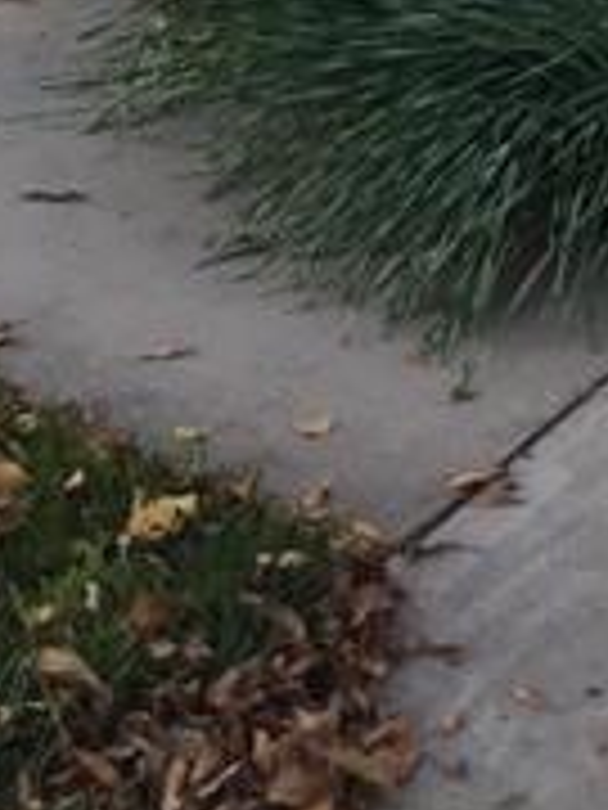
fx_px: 2412
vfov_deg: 17.4
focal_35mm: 103
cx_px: 617
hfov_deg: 14.1
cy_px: -364
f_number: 2.2
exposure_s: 1/30
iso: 100
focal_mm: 4.15
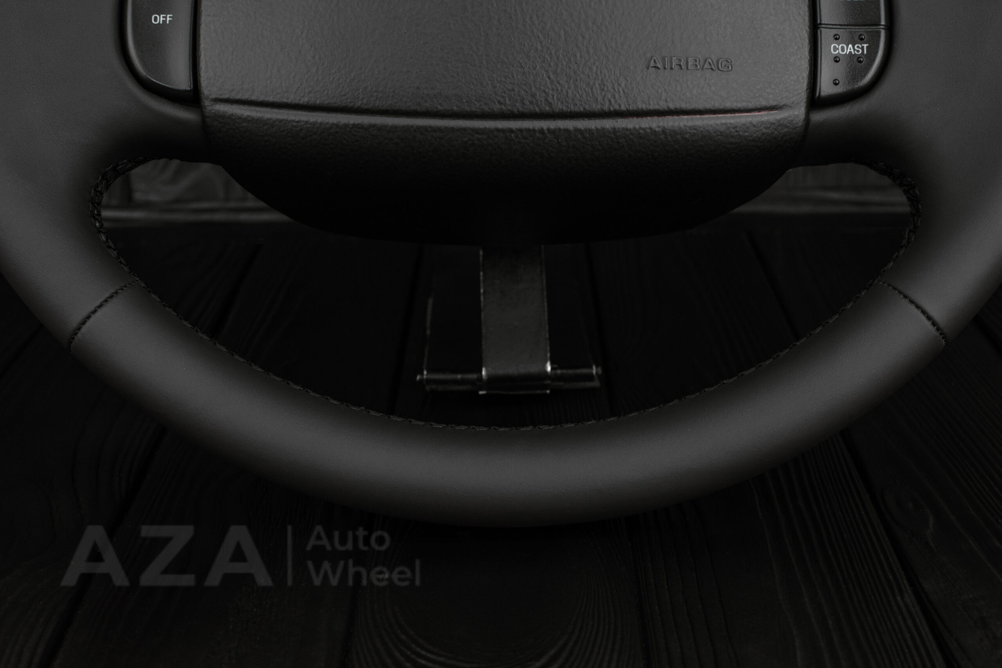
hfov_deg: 37.8
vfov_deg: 25.8
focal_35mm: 52
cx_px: 501
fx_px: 1461
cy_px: 334
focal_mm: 35
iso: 500
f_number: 6.3
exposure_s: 1/125
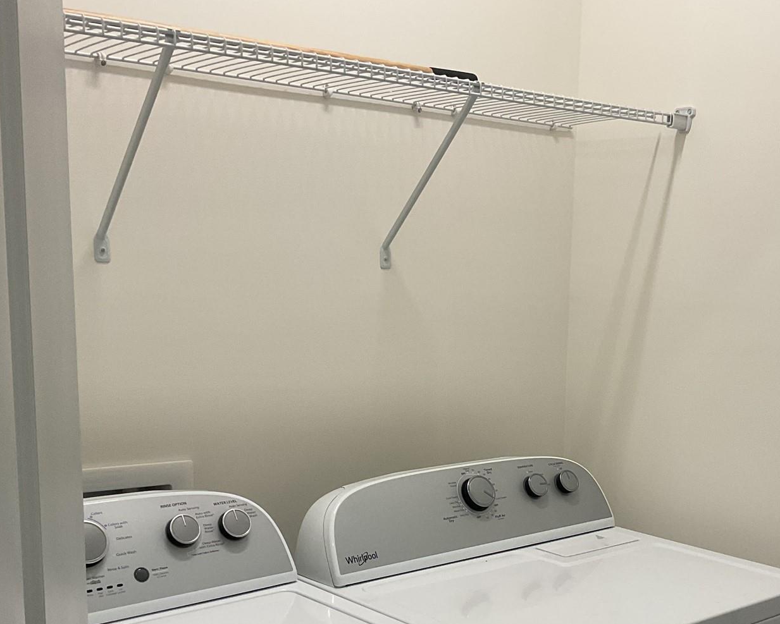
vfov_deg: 31.6
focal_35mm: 47
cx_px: 532
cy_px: 451
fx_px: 1085
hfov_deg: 39.0
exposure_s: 1/120
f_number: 1.8
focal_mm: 3
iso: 64
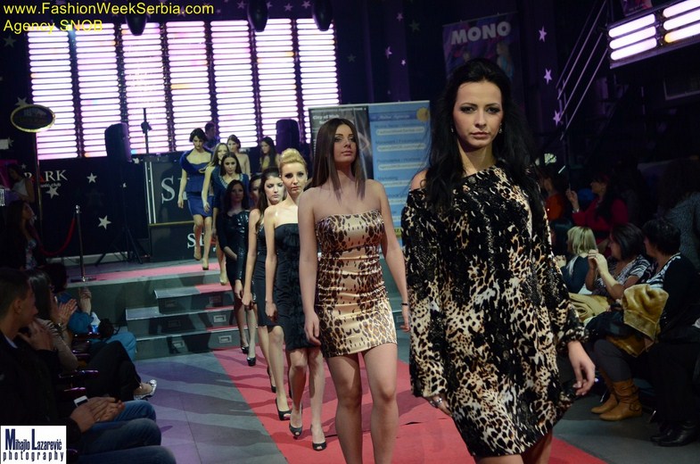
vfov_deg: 31.8
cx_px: 350
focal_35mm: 42
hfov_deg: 46.5
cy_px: 232
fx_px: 815
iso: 1250
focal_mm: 28
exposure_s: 1/160
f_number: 2.8
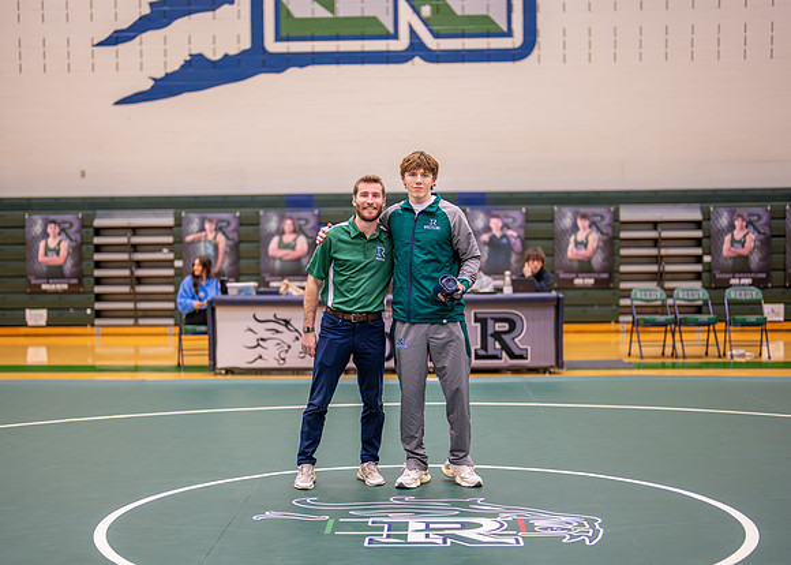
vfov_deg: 24.2
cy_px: 305
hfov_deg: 33.4
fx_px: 1317
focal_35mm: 59
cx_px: 356
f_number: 1.2
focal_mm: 50
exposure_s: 1/800
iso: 1000
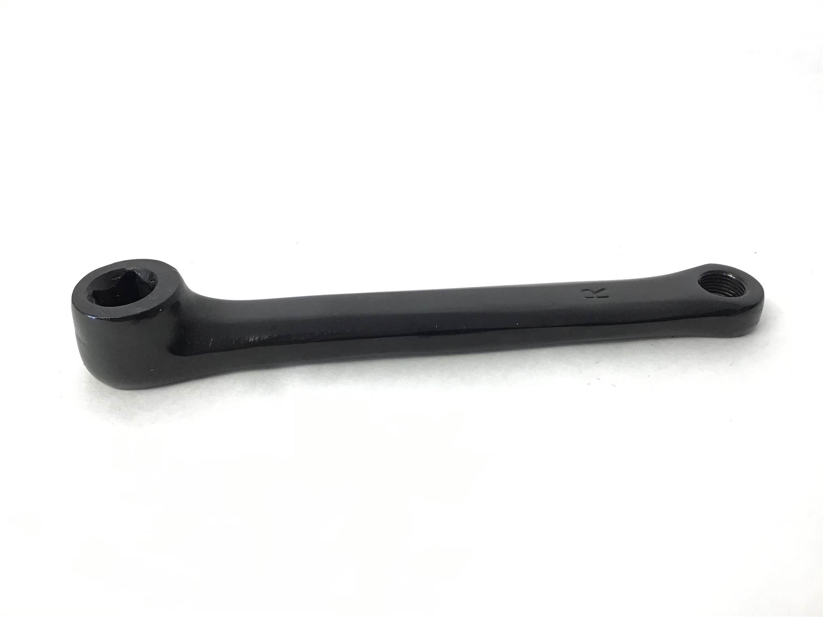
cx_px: 412
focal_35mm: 31
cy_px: 308
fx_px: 737
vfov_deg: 45.4
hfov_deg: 58.4
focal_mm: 3.3
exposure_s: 1/40
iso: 25
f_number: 2.4
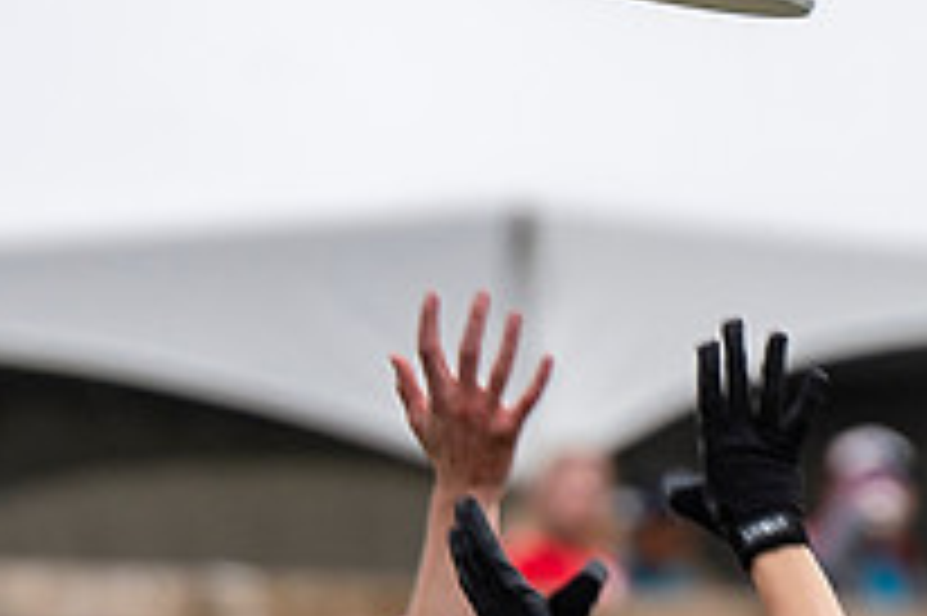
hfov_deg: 1.2
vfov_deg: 0.8
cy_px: 1063
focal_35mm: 1687
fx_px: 43404
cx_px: 438
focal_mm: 200
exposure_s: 1/640
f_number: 4
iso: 140
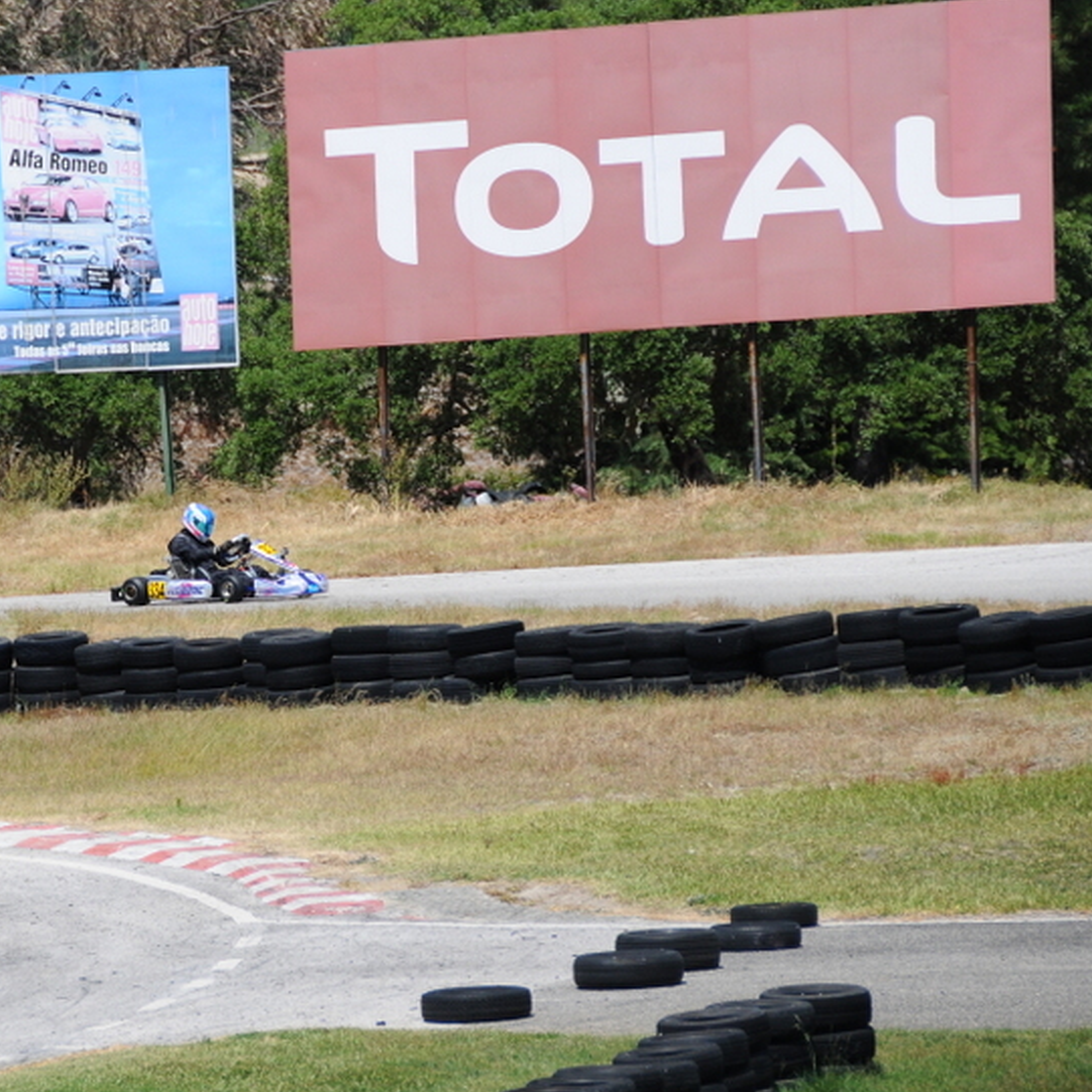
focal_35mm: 410
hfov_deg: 4.3
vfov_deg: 4.3
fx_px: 14633
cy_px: 482
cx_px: 168
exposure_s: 1/2000
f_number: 5.6
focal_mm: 170
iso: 400
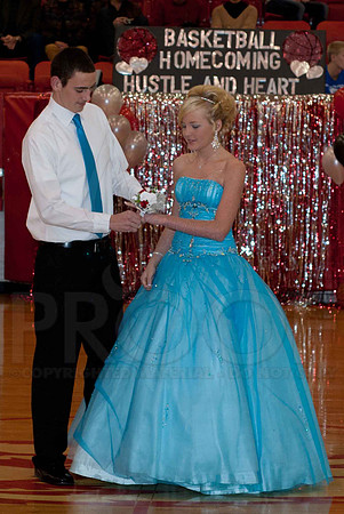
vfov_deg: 27.0
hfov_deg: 18.2
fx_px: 1072
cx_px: 172
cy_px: 257
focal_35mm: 75
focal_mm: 50
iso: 500
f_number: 4
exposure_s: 1/60
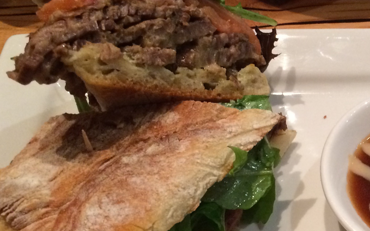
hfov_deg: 27.3
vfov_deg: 18.3
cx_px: 373
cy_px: 147
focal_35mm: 71
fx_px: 716
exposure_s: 1/30
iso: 250
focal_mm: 4.15
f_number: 2.2
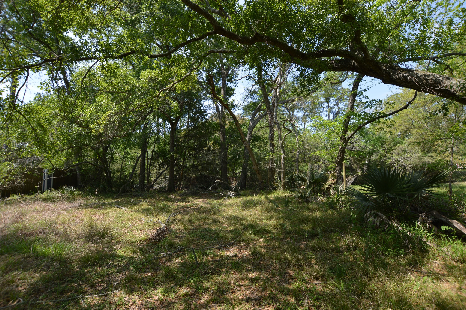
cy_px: 155
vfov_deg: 77.2
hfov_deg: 100.4
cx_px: 233
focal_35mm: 15
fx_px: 194
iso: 100
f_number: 6.3
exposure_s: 1/160
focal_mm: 10
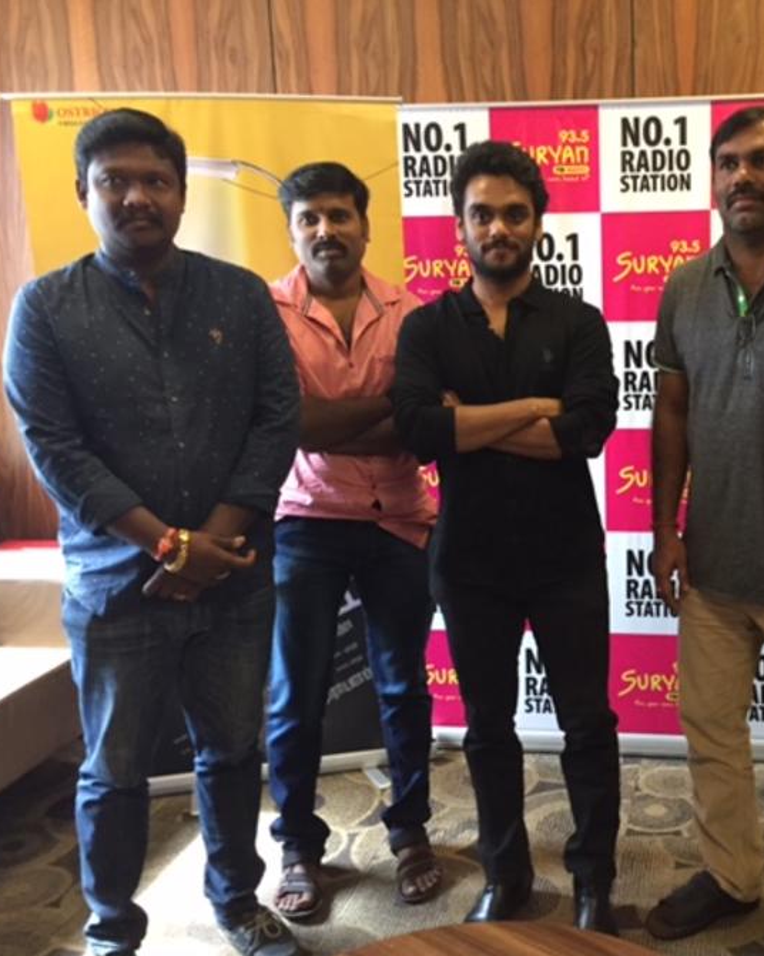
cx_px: 599
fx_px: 1074
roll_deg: +0.6
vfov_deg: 47.9
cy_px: 479
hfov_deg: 37.9
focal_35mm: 38
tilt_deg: -11.5
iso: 250
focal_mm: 4.15
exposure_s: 1/33
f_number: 2.2
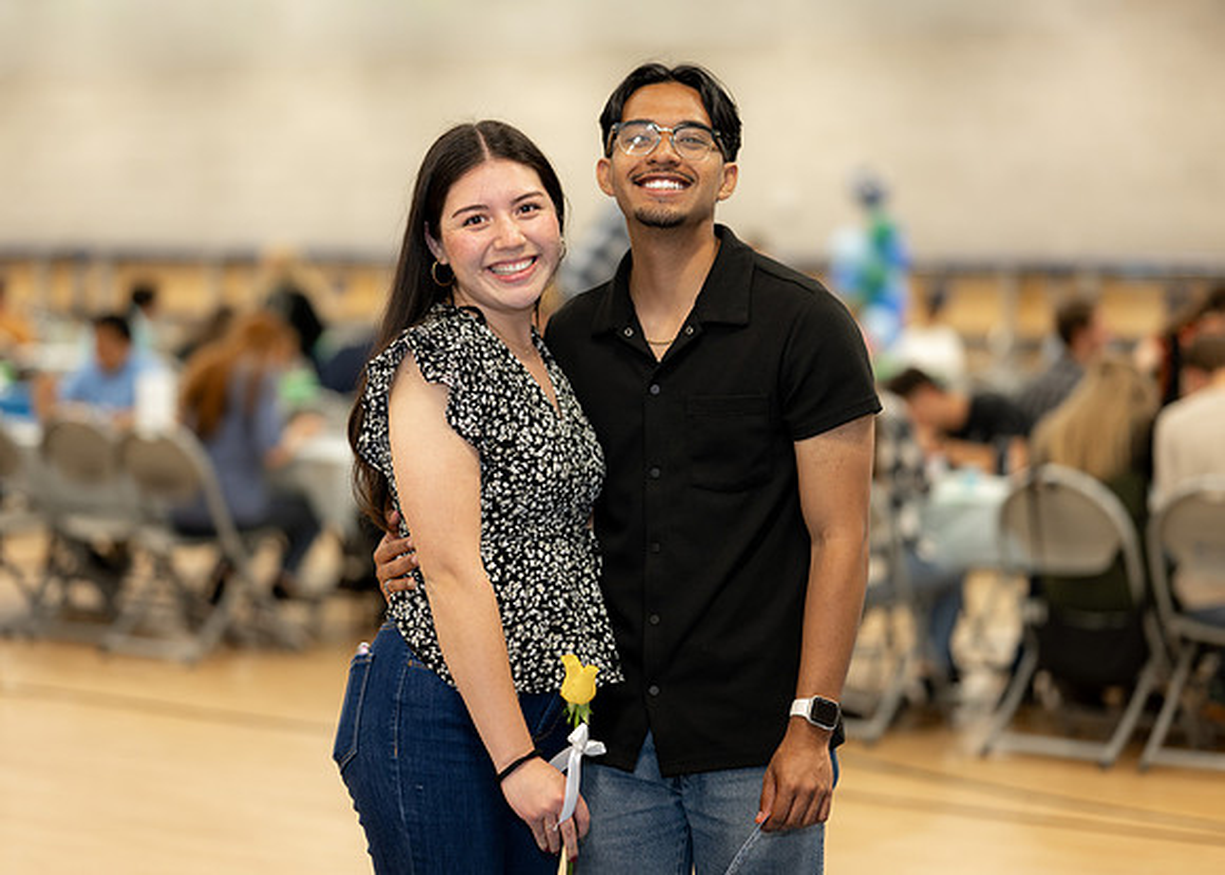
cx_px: 579
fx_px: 3327
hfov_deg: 20.9
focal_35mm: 96
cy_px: 405
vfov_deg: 15.0
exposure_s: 1/160
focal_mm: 85
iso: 500
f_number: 1.8
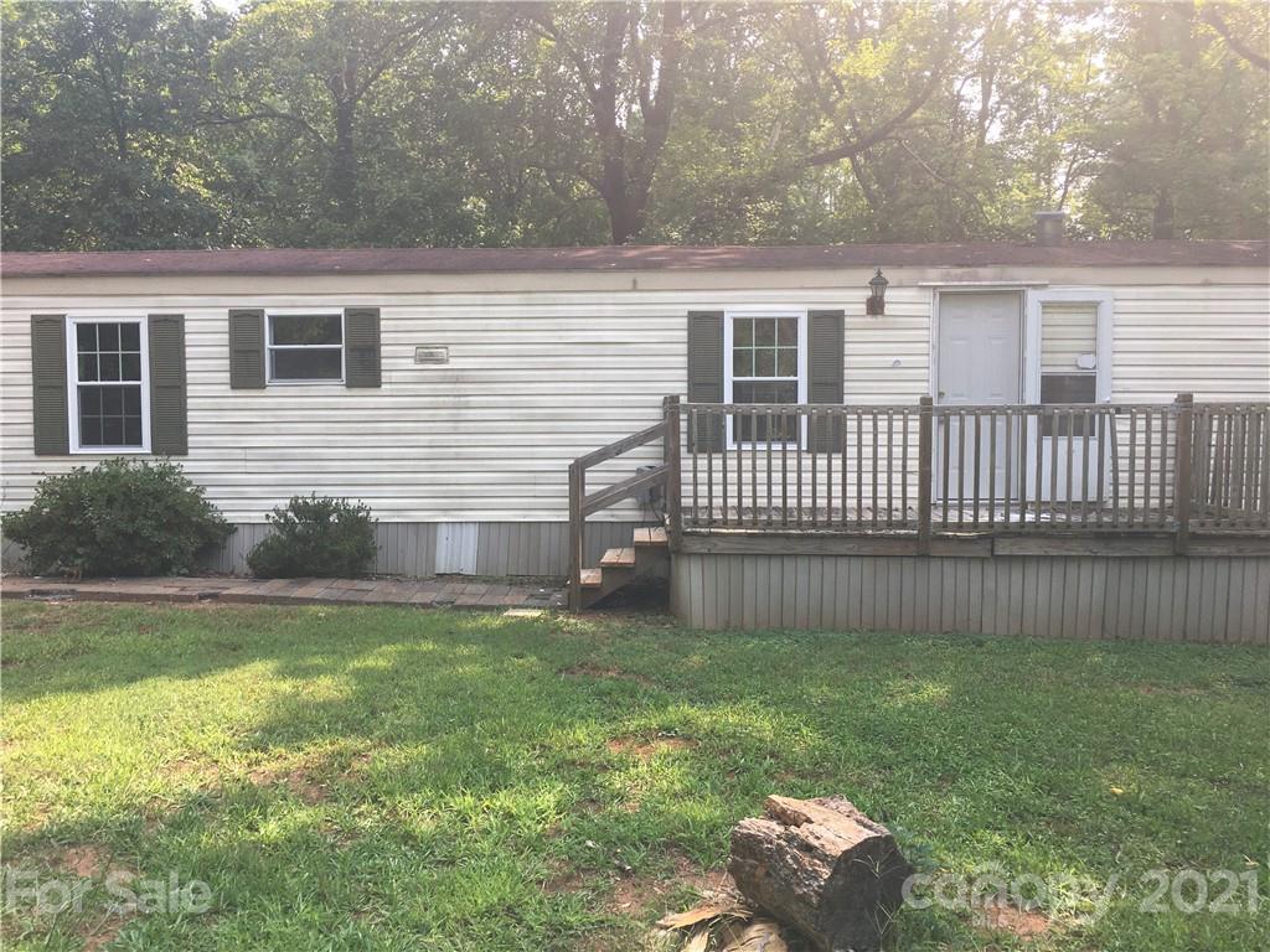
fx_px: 1064
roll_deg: +0.7
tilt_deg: -3.4
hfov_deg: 61.7
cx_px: 635
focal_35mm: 29
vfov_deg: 48.2
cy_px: 476
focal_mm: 4.15
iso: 25
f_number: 2.2
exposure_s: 1/430
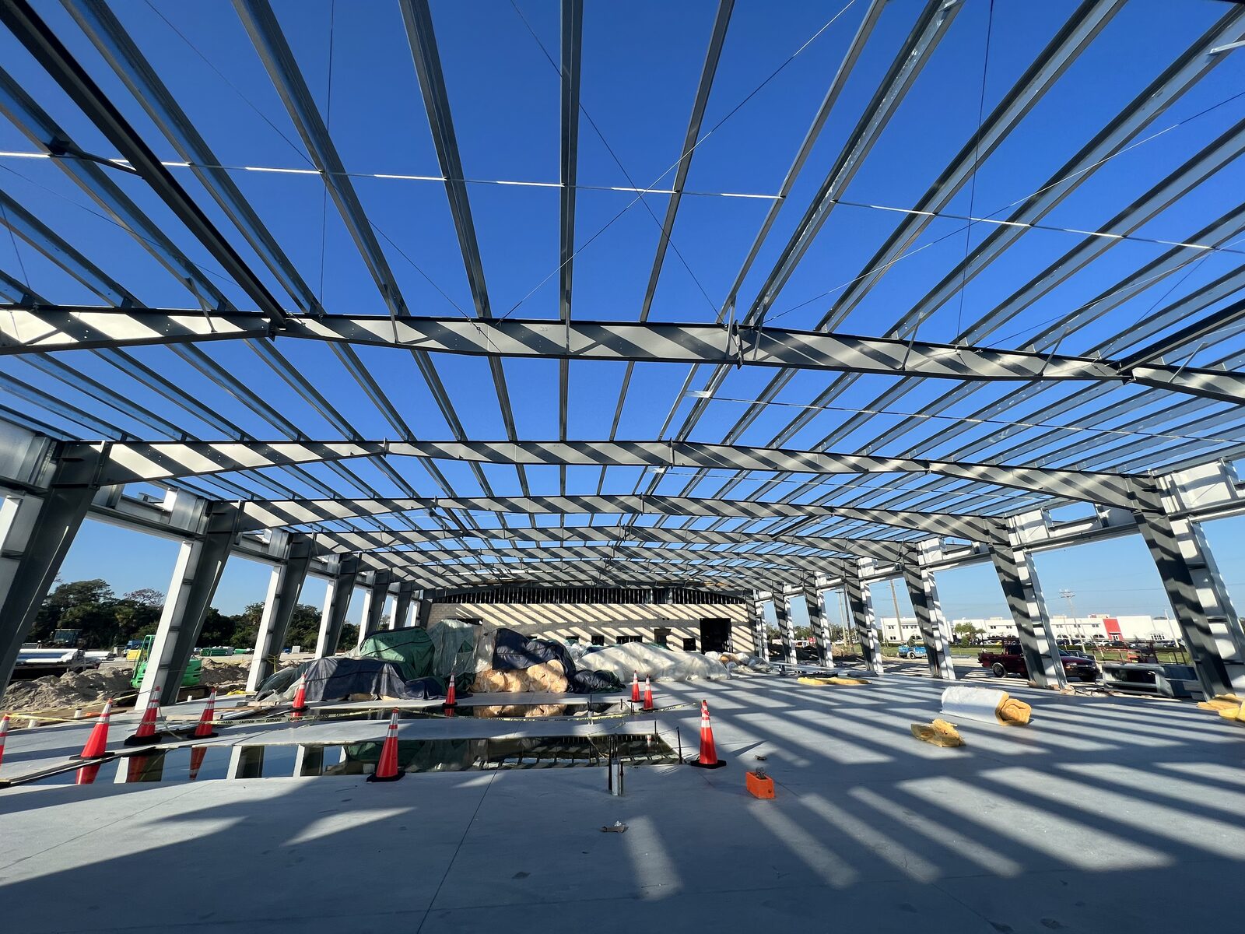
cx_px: 622
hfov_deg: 106.2
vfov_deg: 89.9
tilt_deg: +16.2
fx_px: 468
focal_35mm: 13
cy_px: 467
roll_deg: +0.4
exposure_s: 1/1410
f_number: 1.8
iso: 32
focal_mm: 1.57
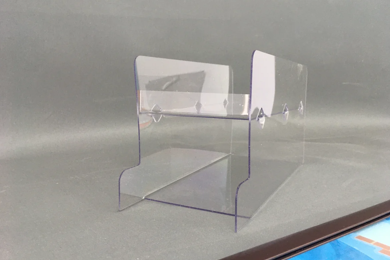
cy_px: 142
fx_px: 336
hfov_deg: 60.3
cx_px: 196
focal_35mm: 31
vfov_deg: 42.3
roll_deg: -1.7
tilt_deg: -6.3
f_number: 2.2
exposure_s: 1/33
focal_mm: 4.15
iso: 125
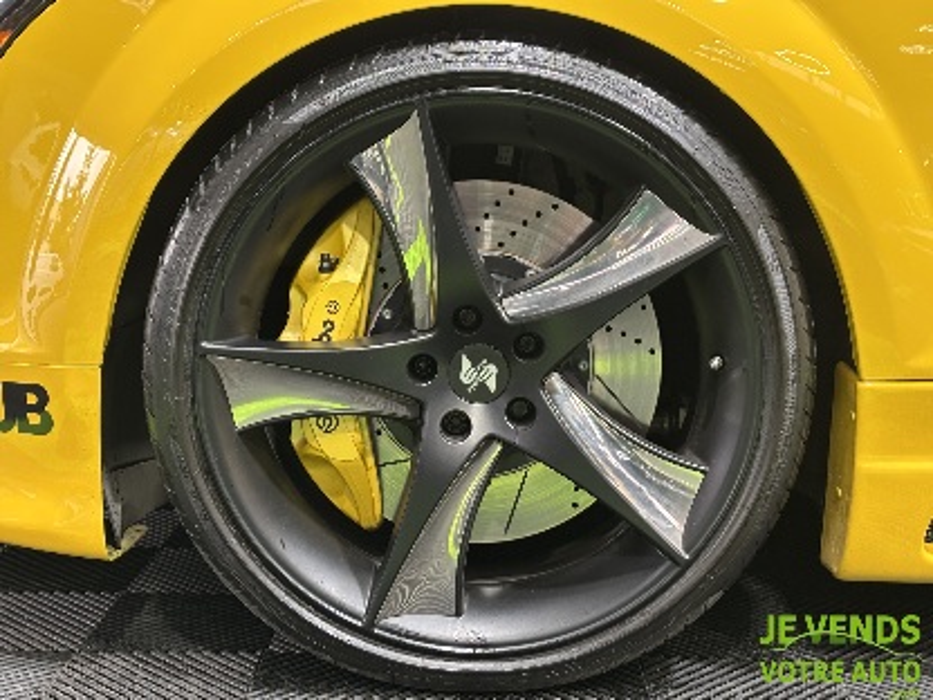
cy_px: 350
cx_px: 466
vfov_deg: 28.0
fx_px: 1402
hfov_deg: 36.8
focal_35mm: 52
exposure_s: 1/50
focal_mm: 5.96
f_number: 1.6
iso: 100
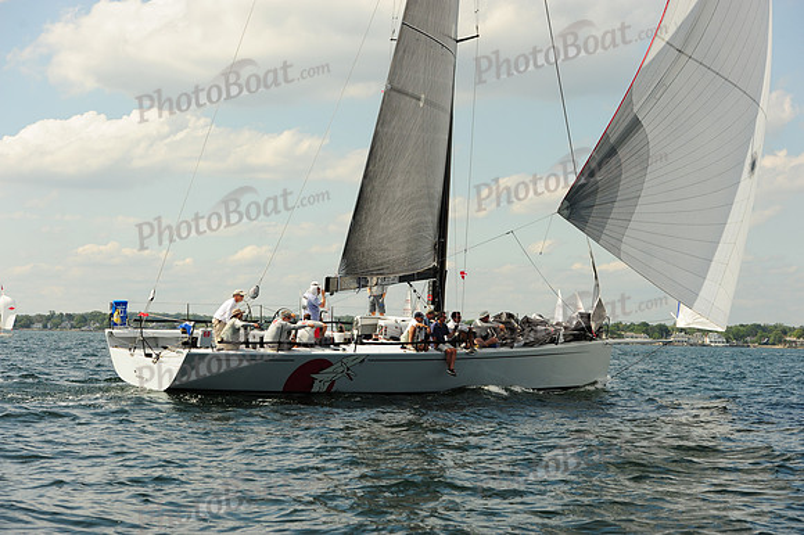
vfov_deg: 19.4
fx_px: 1562
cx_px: 402
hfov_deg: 28.9
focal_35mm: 70
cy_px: 268
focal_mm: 70
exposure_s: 1/1250
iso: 320
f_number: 7.1
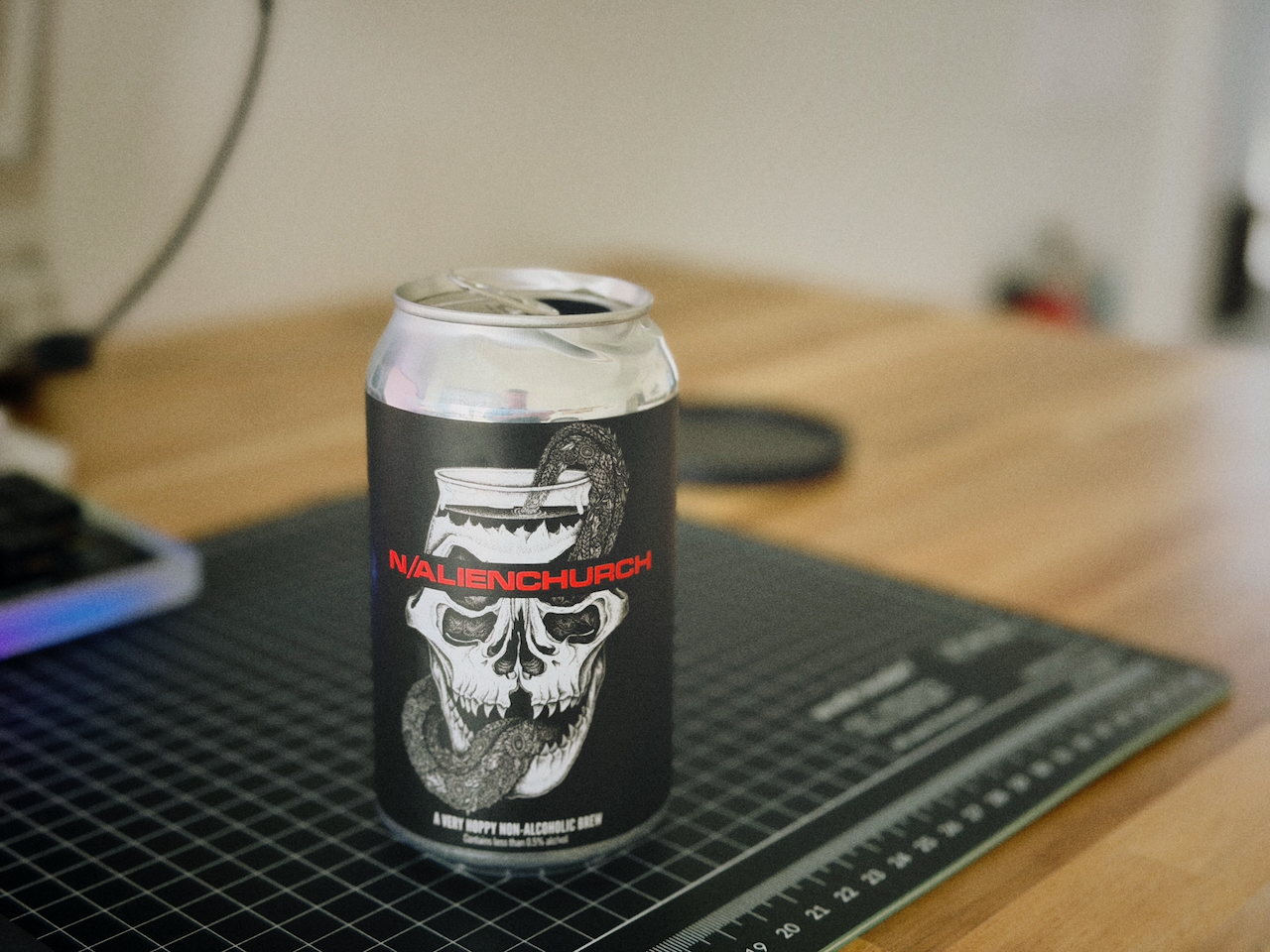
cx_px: 635
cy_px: 476
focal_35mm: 48
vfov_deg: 30.3
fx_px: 1761
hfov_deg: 39.7
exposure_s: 1/60
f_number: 1.78
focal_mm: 6.76
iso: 125
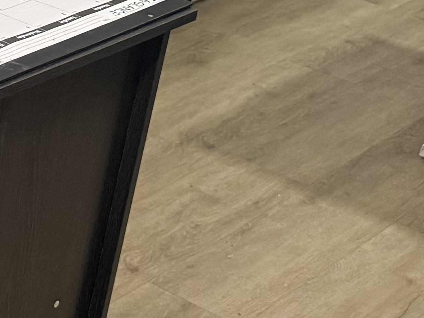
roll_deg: -3.2
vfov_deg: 13.4
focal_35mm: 110
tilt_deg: -24.3
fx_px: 1348
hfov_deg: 15.0
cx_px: -394
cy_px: 36
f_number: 1.78
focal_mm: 6.76
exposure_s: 1/60
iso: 320
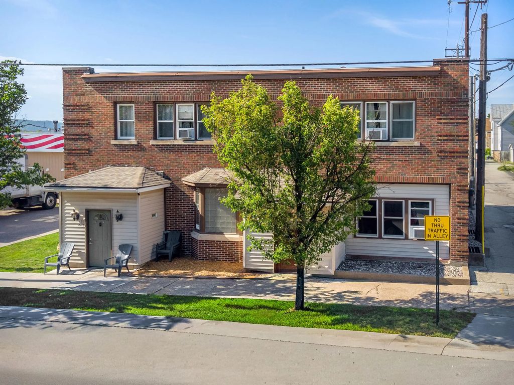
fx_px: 356
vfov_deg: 56.8
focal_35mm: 24
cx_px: 257
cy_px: 192
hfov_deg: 71.6
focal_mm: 8.67
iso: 100
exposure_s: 1/4000
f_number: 1.8
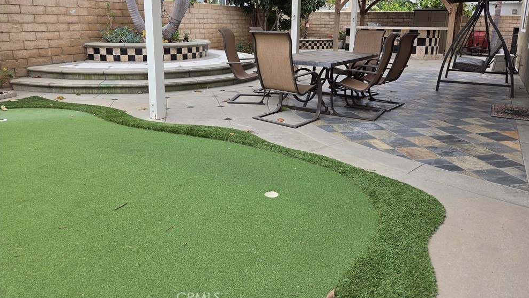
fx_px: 365
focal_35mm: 26
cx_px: 273
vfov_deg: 43.7
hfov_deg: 71.9
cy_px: 99
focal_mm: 5.4
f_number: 1.8
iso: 40
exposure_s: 1/180
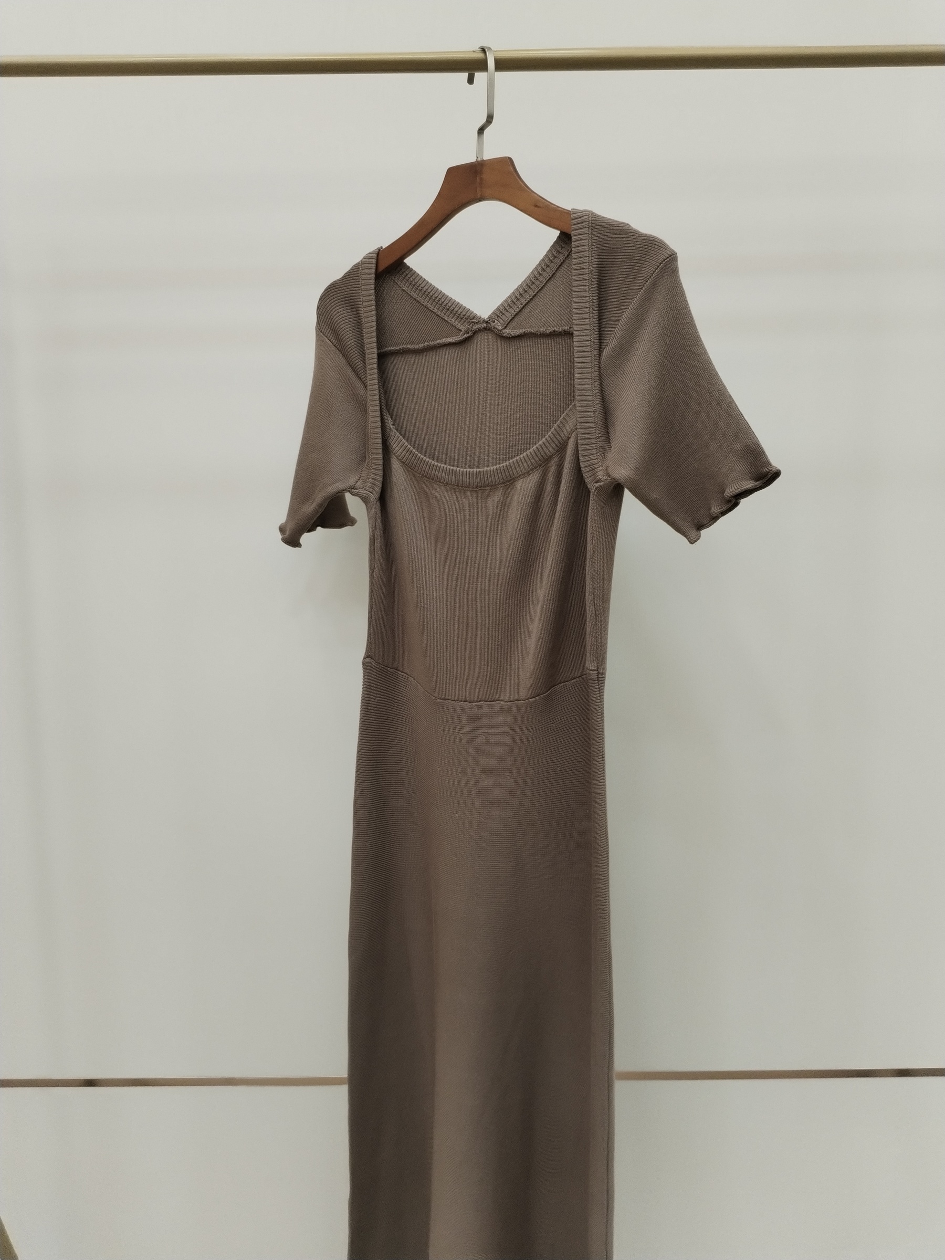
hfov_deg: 48.2
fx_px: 1056
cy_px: 630
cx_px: 472
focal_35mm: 29
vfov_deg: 61.7
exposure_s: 1/120
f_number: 1.8
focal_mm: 4.75
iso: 249
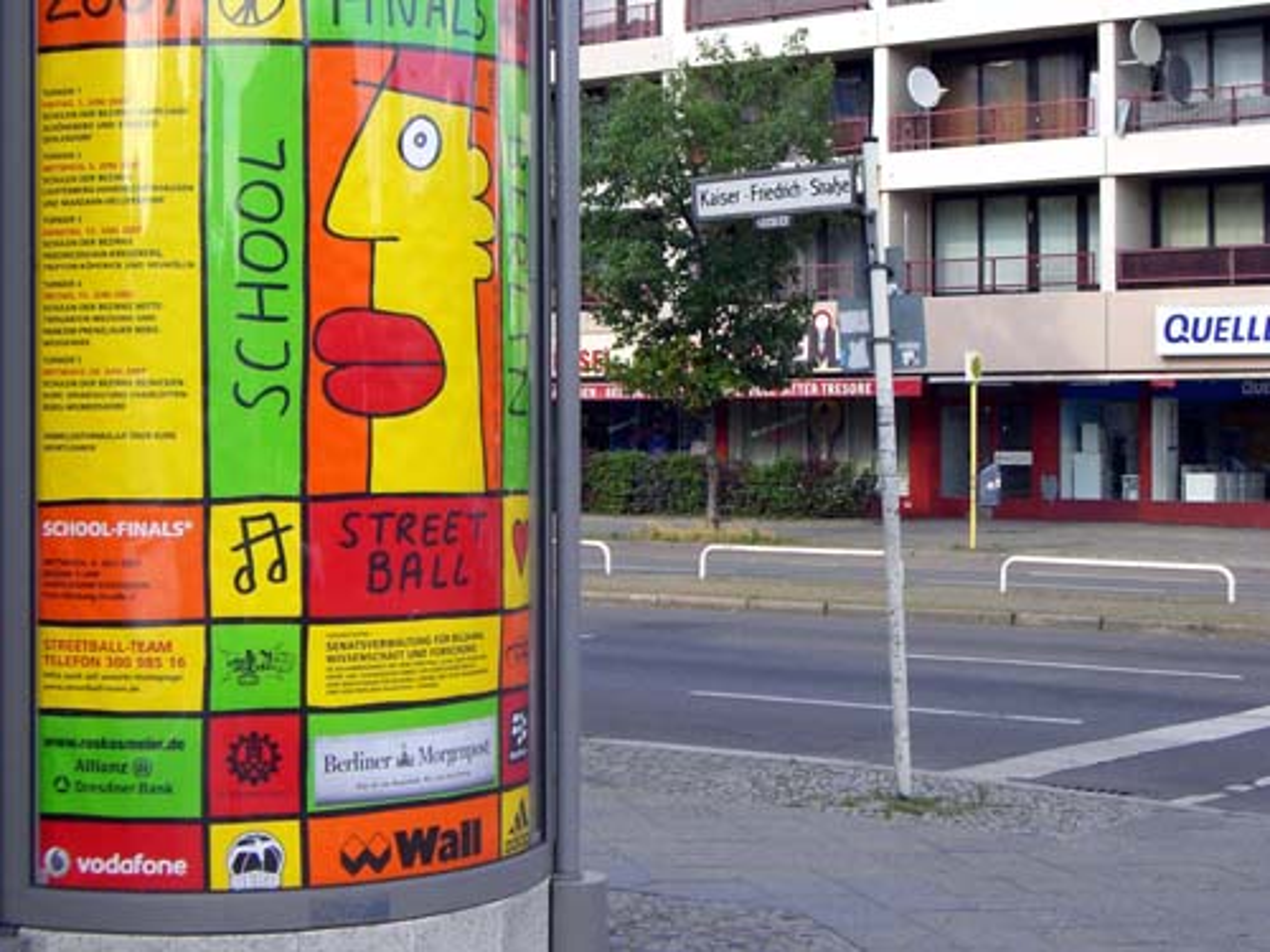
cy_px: 476
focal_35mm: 66
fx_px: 2421
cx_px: 635
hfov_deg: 29.4
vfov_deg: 22.3
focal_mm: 10.7
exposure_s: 1/100
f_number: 5.8
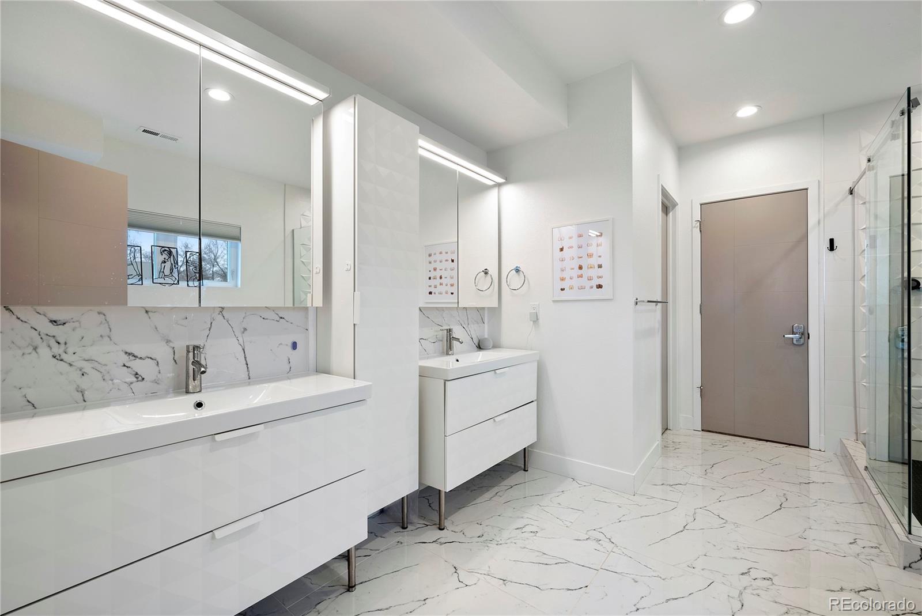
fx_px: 384
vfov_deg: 77.4
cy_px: 308
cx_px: 461
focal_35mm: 15
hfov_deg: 100.4
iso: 640
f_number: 9
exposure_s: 1/8
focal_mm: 15
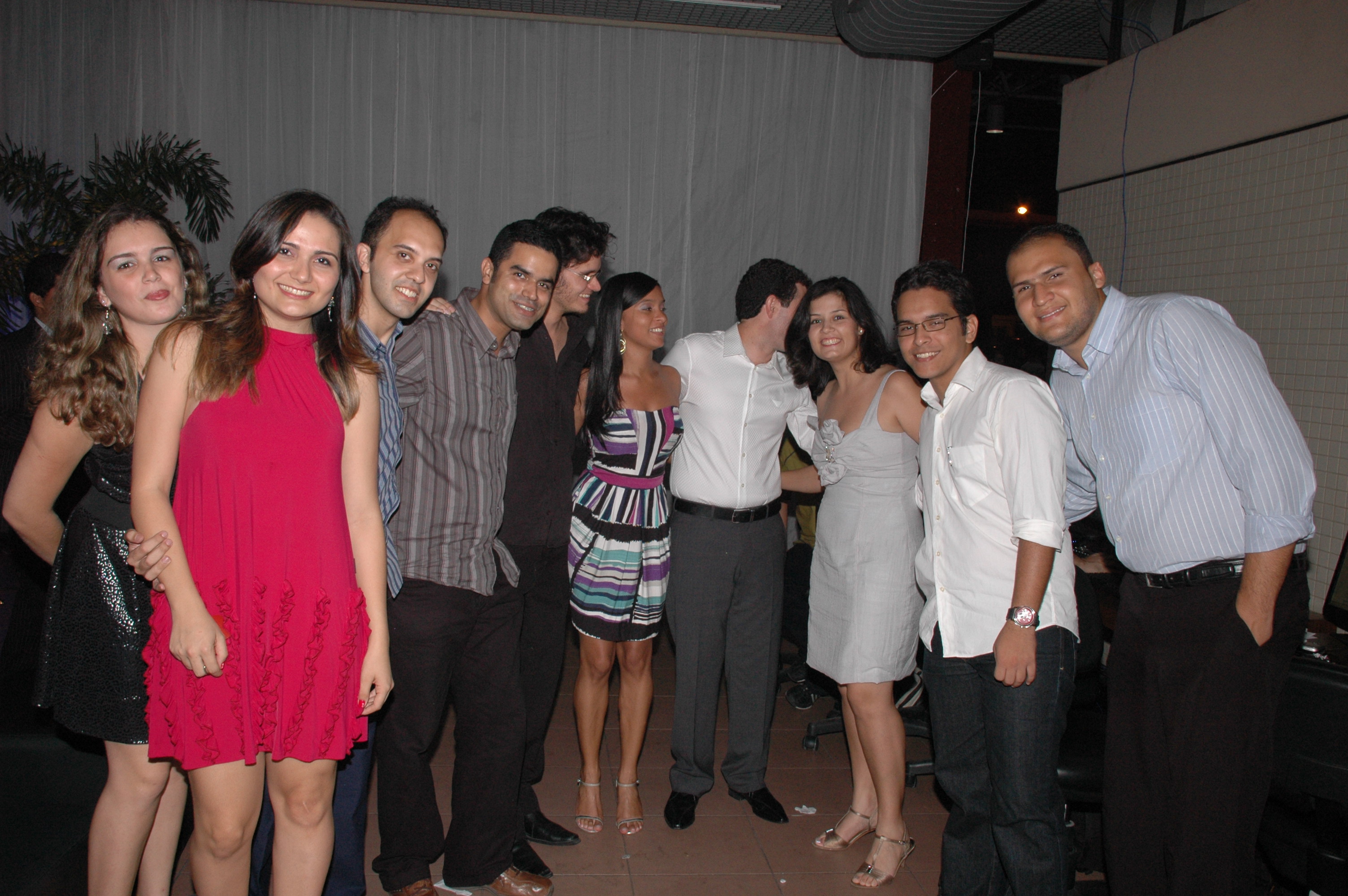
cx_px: 674
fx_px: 1122
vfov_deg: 43.5
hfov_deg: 62.0
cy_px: 448
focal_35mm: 30
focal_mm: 20
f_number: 9
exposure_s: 1/60
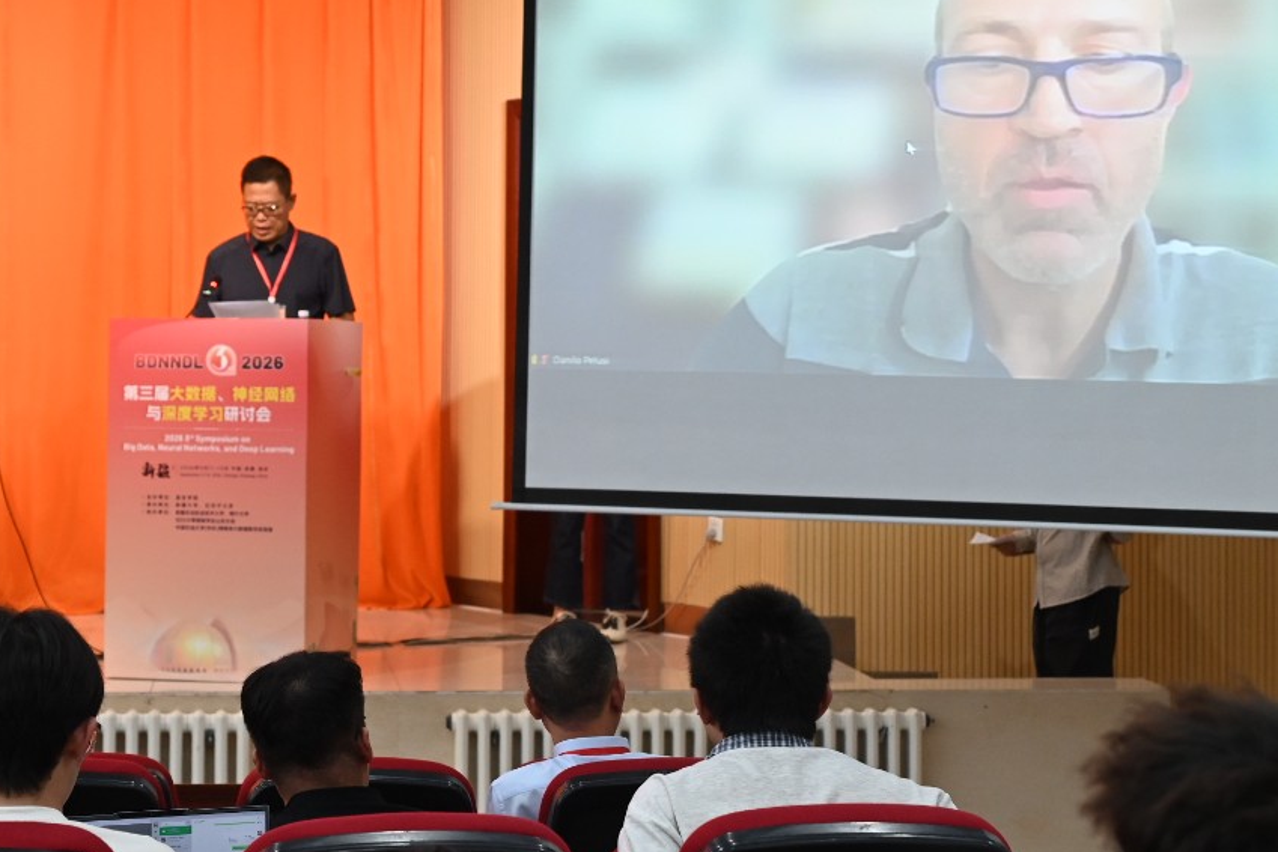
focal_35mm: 81
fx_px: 2875
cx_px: 495
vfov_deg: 16.8
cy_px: 337
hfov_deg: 25.0
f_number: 4
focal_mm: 43
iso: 1250
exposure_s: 1/125
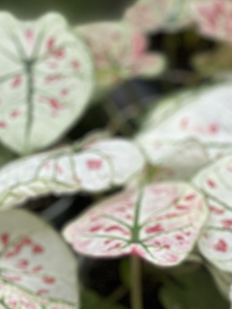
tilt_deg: -47.4
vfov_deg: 11.2
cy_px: 268
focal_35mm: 175
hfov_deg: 8.4
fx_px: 1564
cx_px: 285
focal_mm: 7.5
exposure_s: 1/121
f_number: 2.2
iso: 80
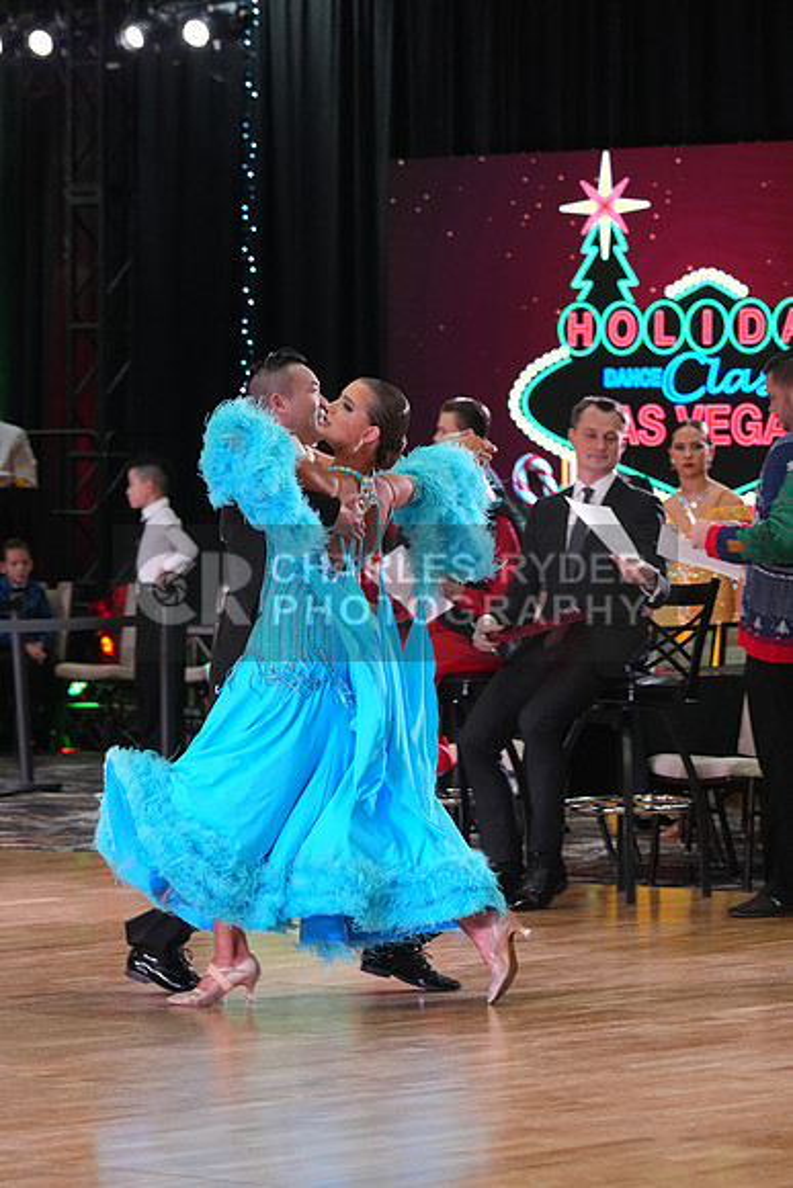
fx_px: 5415
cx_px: 396
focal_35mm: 164
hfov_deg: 8.4
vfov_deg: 12.5
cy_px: 594
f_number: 6.3
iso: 4000
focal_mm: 164
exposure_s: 1/200
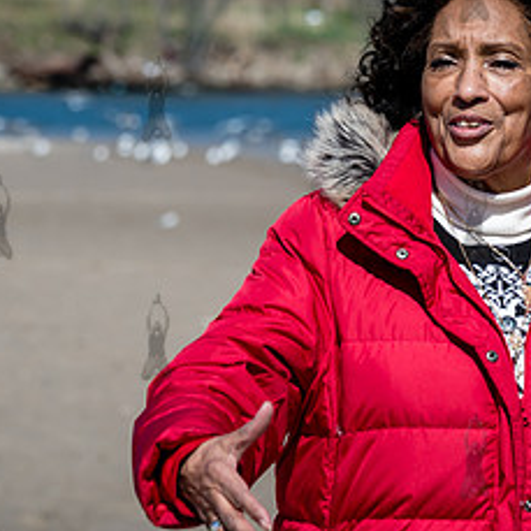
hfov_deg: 7.8
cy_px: 154
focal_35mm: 223
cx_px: 461
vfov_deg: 7.8
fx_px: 3870
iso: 64
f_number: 4
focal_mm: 83
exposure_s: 1/1000
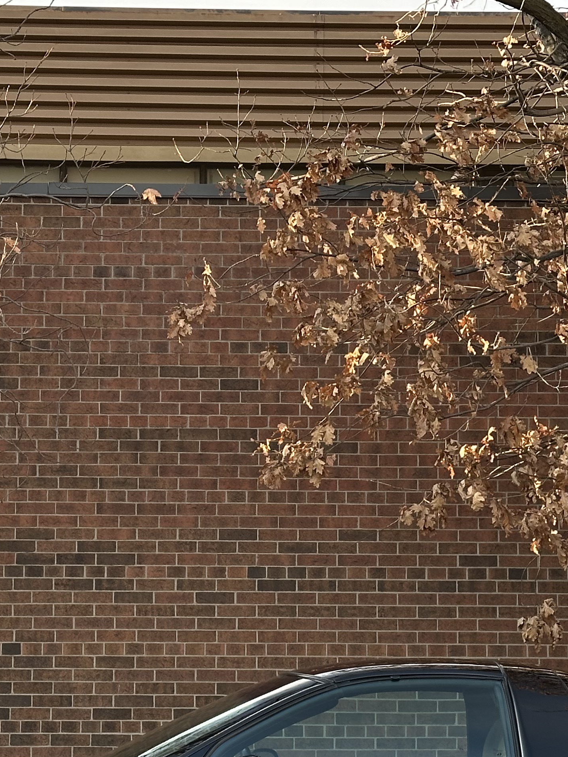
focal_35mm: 102
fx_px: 2231
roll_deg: -0.3
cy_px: 494
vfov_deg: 19.2
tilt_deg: +6.1
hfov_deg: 14.5
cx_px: 277
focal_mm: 6.86
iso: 64
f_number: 1.78
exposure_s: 1/315
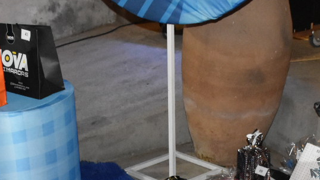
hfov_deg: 25.0
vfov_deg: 13.6
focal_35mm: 85
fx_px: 721
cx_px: 168
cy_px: 251
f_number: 4
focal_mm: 18
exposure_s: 1/100
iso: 3200
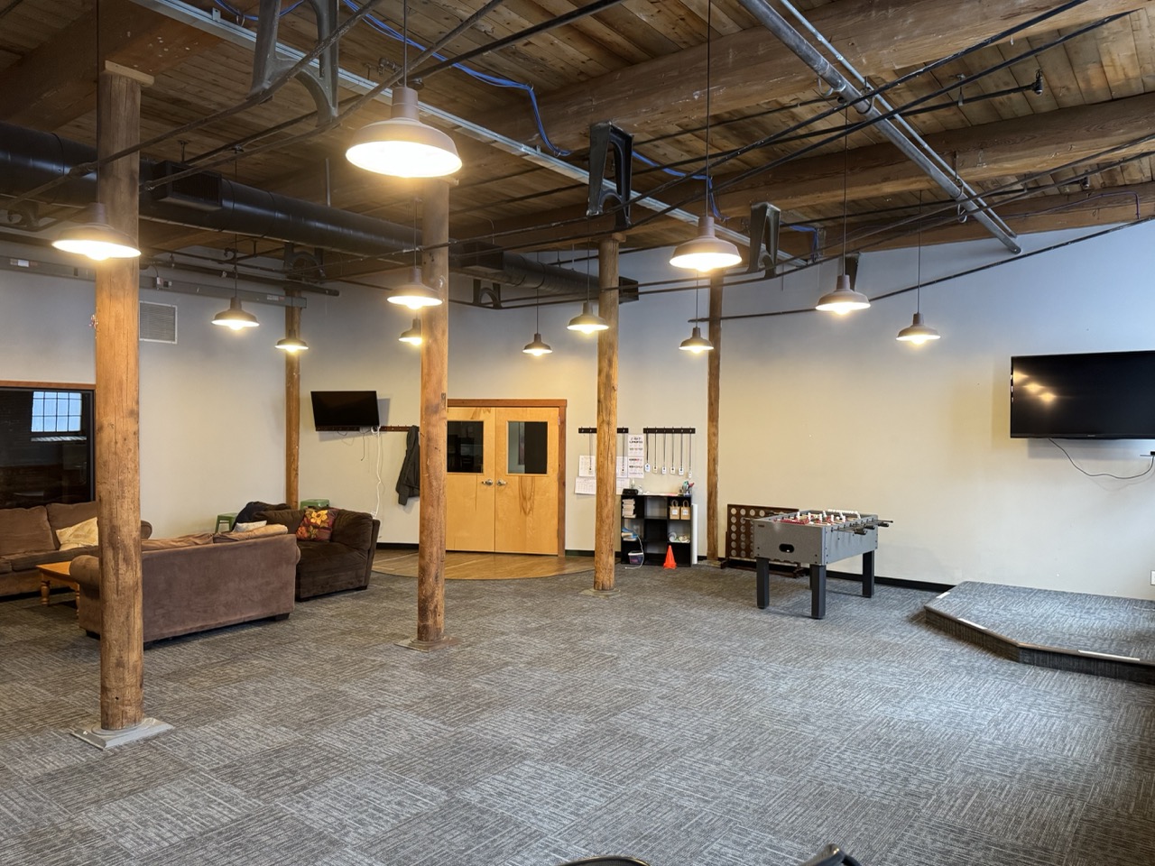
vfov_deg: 56.8
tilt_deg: -1.9
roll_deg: -0.3
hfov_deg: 71.6
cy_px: 433
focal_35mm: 24
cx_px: 578
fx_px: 801
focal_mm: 6.76
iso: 400
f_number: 1.78
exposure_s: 1/60
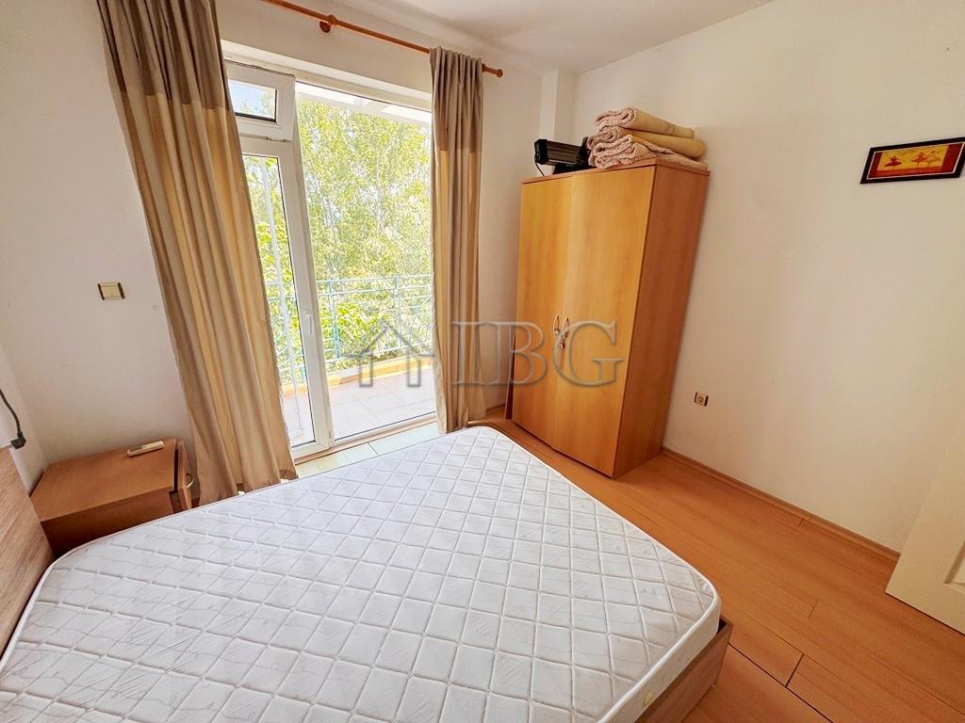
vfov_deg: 85.7
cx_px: 482
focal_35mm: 14
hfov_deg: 102.1
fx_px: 390
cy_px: 362
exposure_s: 1/116
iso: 40
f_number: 2.2
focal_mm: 2.22
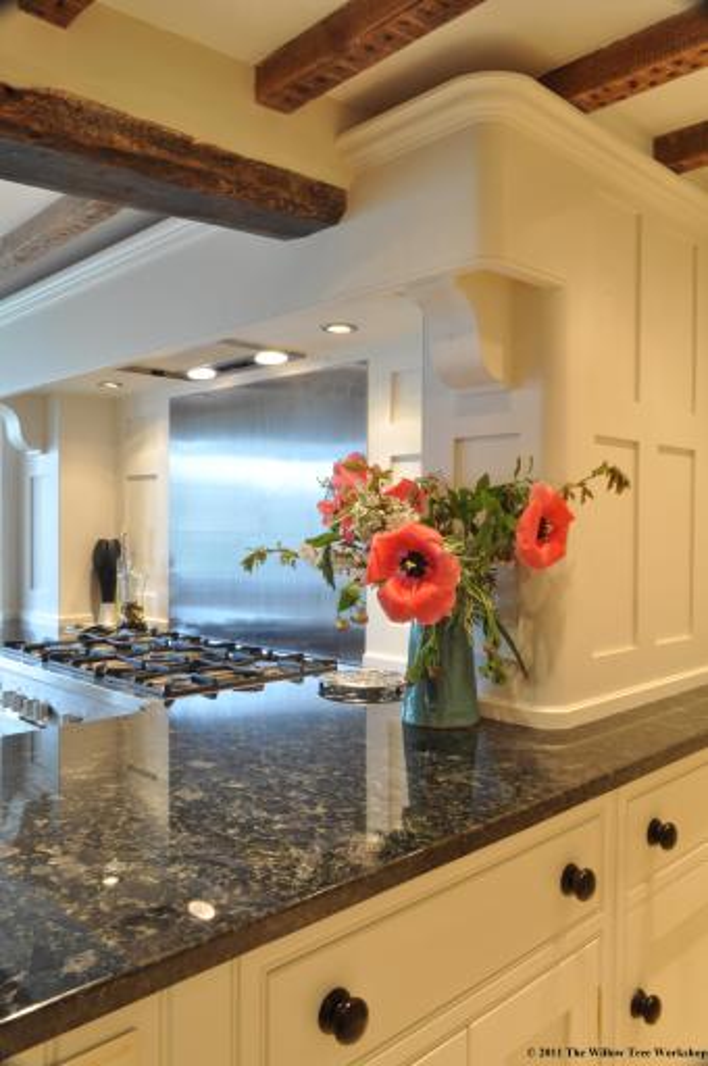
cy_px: 533
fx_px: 799
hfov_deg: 47.8
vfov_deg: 67.4
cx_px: 354
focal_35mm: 27
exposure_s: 1.6
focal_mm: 18
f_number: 22
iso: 200
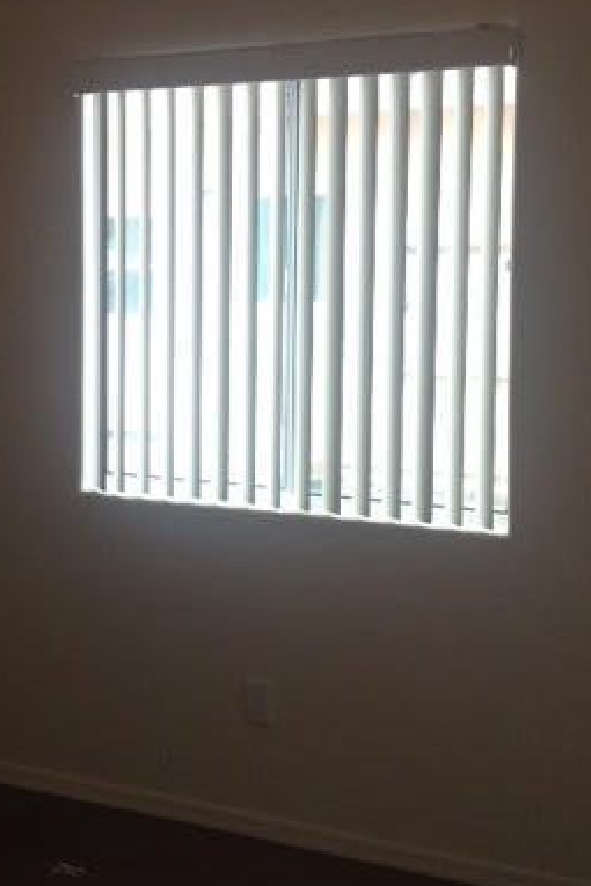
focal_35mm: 61
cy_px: 339
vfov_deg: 32.7
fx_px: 1501
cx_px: 155
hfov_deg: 22.1
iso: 80
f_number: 2.4
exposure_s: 1/120
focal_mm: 4.28
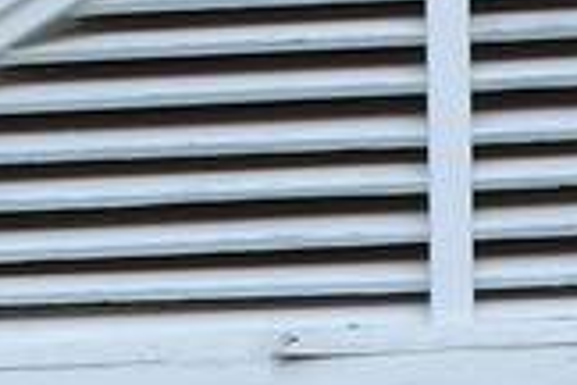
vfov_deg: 5.4
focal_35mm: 237
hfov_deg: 8.7
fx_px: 3798
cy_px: 1239
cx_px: 103
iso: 100
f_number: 7.1
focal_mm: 20
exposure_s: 1/200
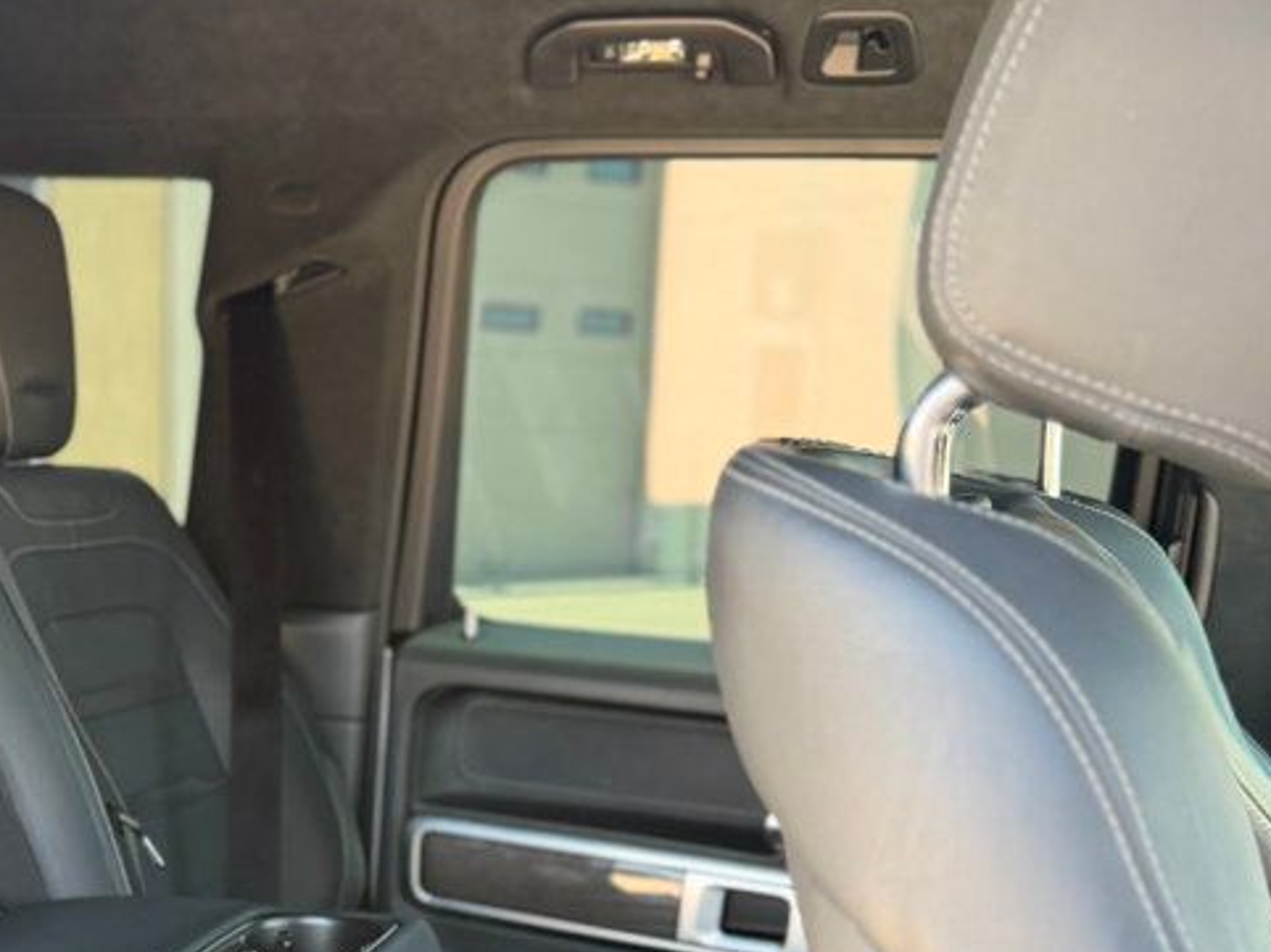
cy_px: 775
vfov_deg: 27.9
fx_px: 1872
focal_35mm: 51
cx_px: 232
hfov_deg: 36.1
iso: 200
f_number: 1.78
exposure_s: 1/122
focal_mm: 6.76
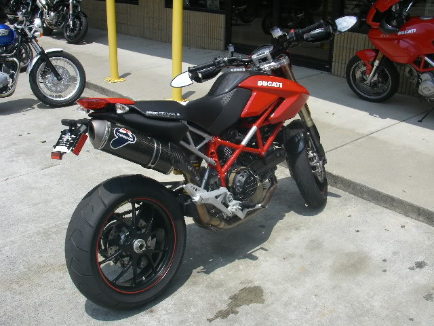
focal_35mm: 38
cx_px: 217
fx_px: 476
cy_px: 163
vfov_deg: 37.7
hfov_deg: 49.0
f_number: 6.6
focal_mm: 6.3
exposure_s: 1/250
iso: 64
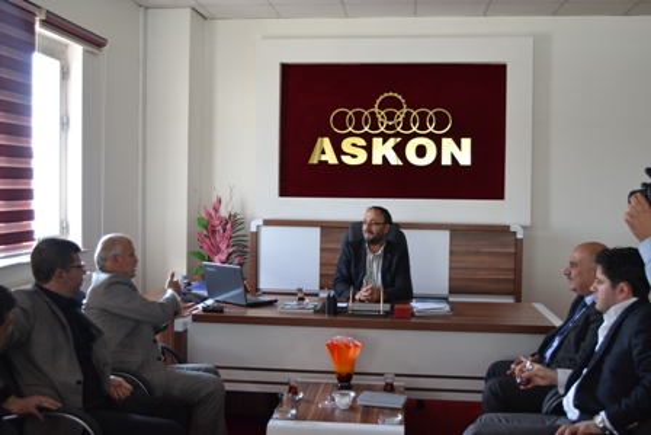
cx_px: 326
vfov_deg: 34.2
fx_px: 705
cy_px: 218
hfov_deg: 49.5
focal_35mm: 39
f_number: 4
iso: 450
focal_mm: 26
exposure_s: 1/60
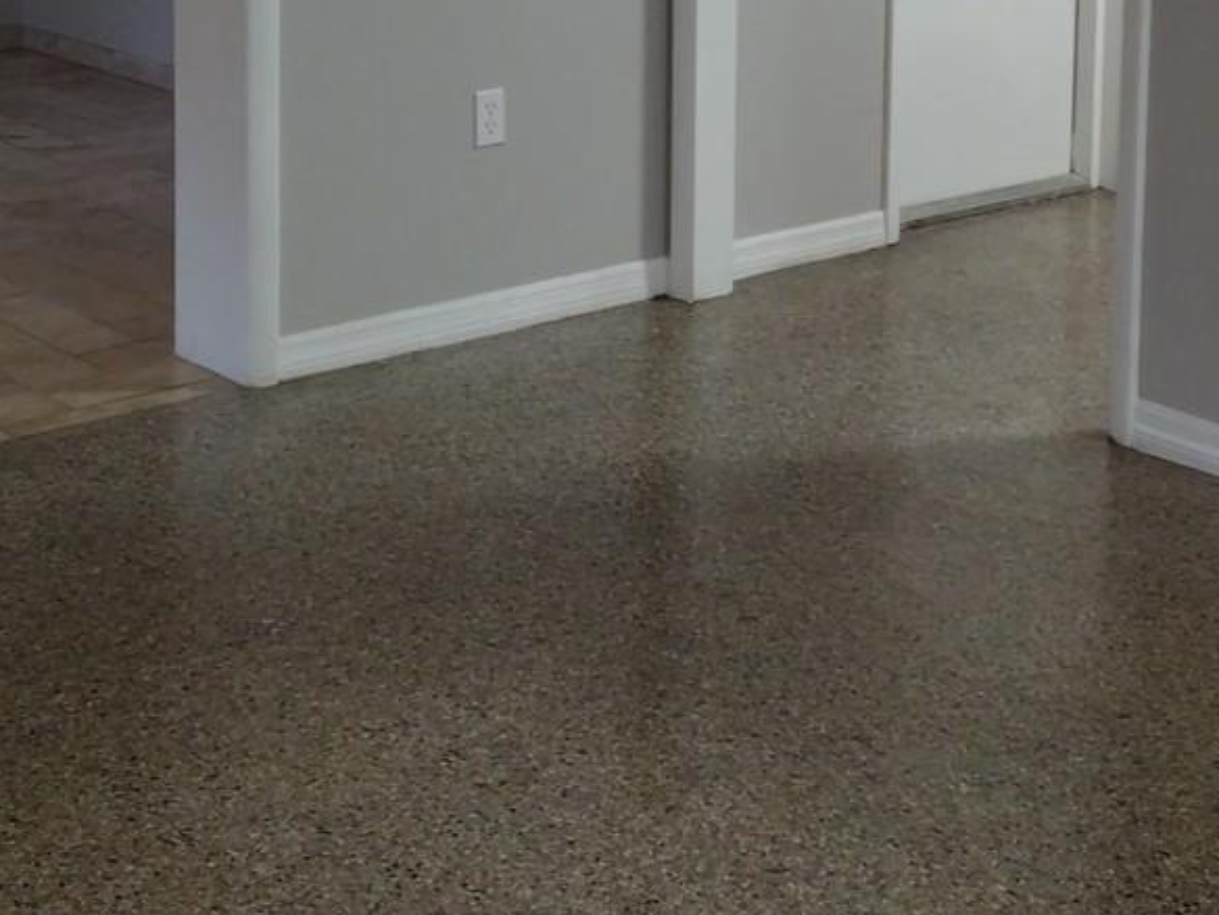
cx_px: 766
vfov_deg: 19.1
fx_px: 2606
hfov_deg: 26.2
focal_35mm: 74
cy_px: -100
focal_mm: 4.71
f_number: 1.7
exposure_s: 1/40
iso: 438
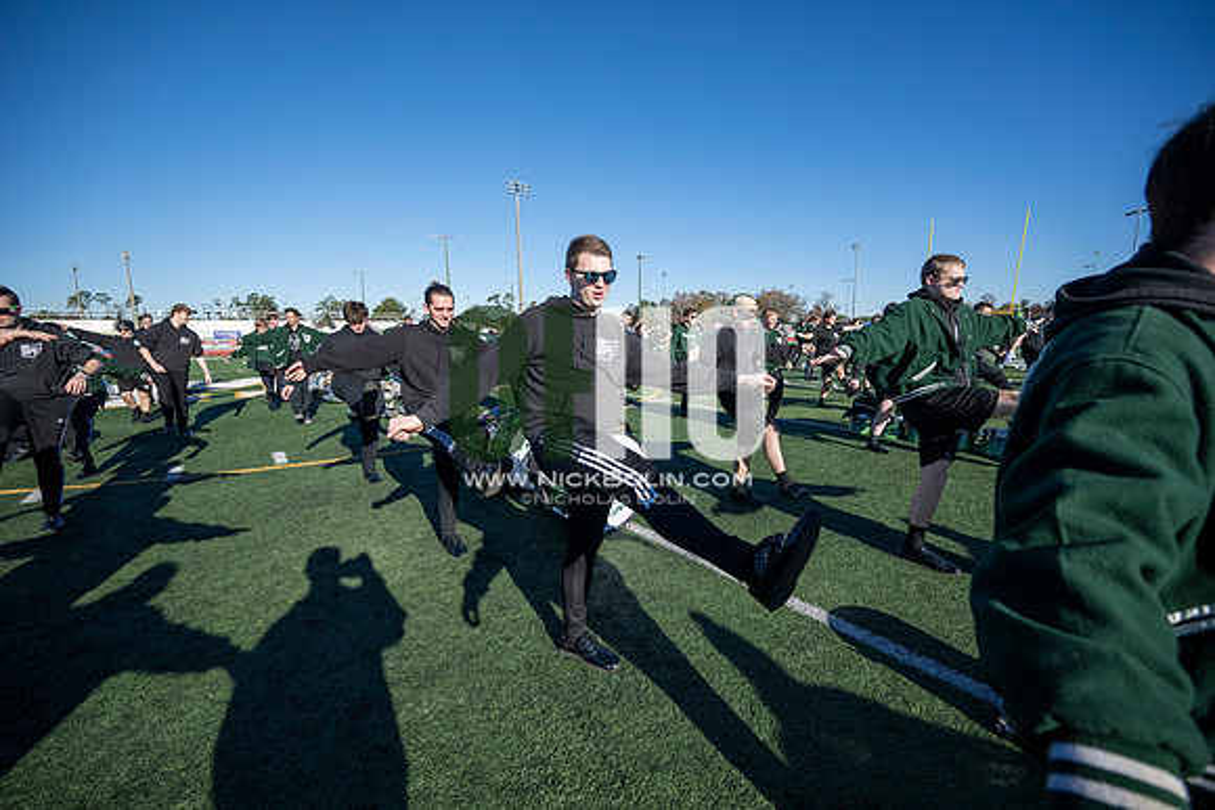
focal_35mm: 14
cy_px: 405
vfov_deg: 81.2
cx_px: 608
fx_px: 473
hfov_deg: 104.2
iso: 160
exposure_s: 1/2000
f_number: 4
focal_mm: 14
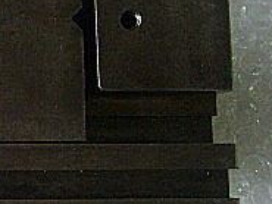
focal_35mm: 97
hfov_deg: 17.4
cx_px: -176
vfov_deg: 15.3
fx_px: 763
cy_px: 88
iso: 160
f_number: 2.8
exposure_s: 1/15
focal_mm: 4.6
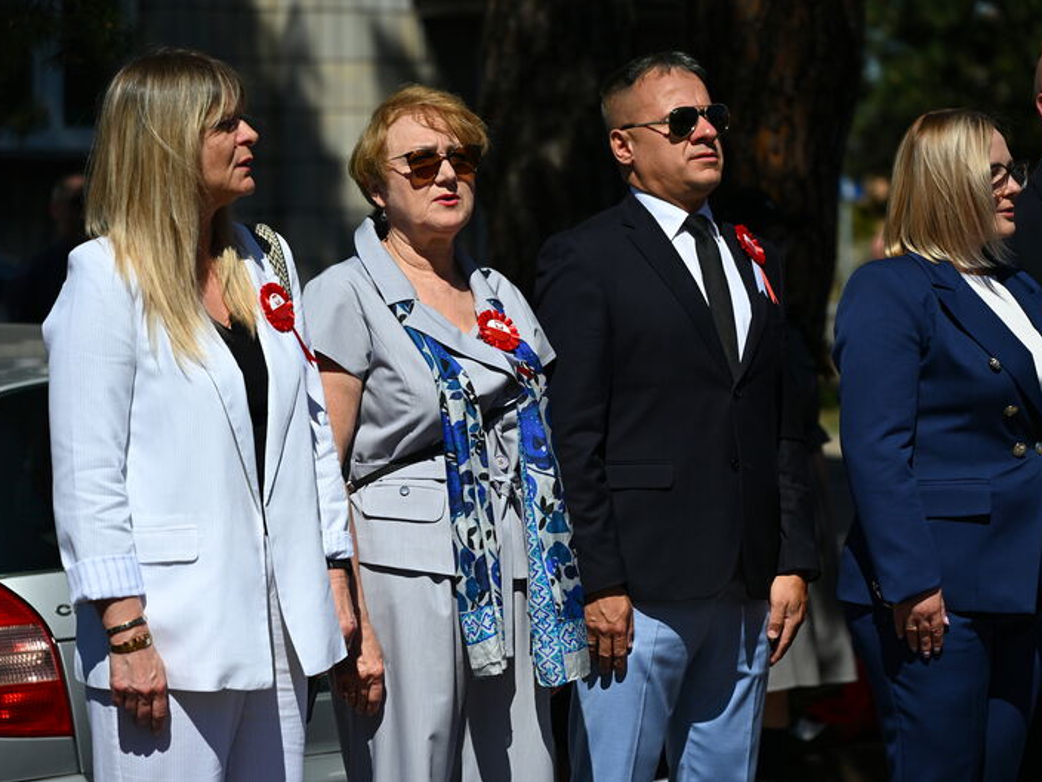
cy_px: 390
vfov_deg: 11.3
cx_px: 552
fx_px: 3943
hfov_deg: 15.1
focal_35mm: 131
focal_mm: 120
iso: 180
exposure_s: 1/4000
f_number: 4
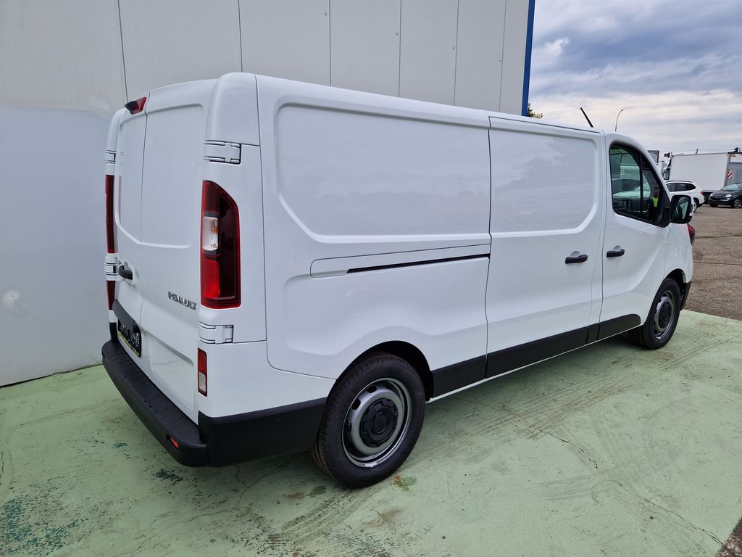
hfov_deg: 73.9
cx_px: 371
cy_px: 278
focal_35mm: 23
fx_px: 493
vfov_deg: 58.9
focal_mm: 5.4
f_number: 1.8
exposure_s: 1/1018
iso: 50
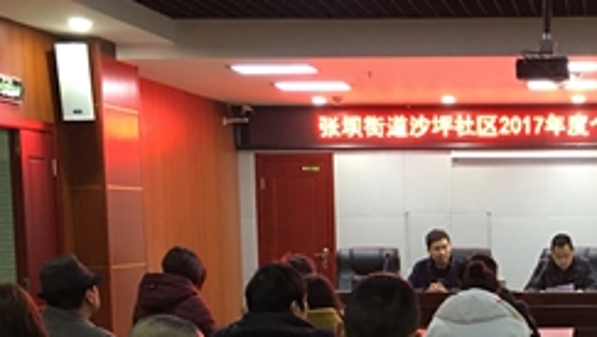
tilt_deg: -6.0
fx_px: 1030
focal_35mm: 65
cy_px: 323
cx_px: 560
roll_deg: -0.6
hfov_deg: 30.6
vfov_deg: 18.2
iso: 100
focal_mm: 4.15
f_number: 2.2
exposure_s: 1/17
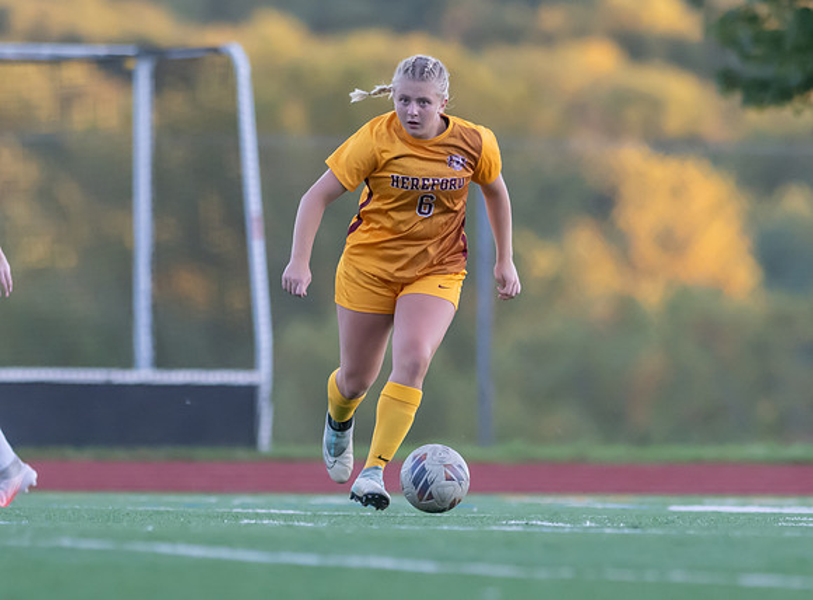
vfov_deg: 2.1
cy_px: 320
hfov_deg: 2.9
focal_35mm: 694
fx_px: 16199
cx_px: 460
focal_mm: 300
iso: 1600
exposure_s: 1/1600
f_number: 2.8
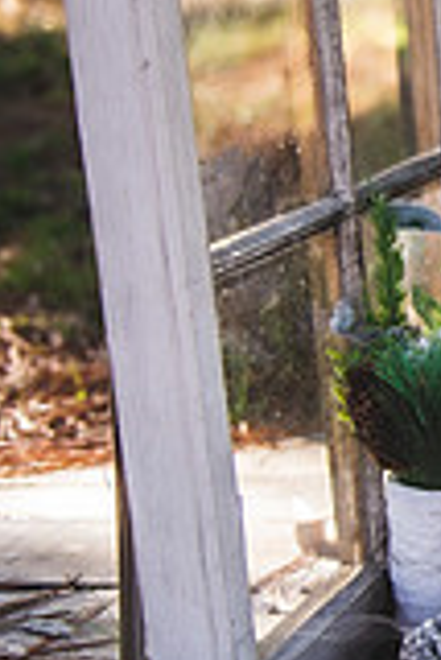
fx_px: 2182
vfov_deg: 17.2
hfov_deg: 9.7
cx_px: 1191
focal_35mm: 119
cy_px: 328
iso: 200
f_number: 2.8
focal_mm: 32
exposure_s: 1/400
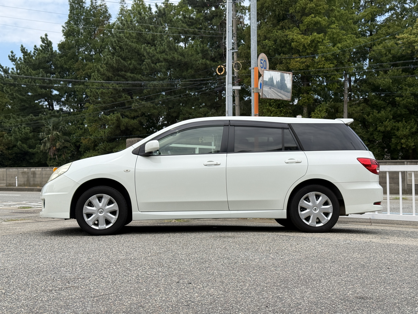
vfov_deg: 30.3
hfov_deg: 39.7
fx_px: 580
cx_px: 209
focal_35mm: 48
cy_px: 157
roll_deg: +0.3
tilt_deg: +1.6
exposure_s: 1/3378
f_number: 1.78
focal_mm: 6.76
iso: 80
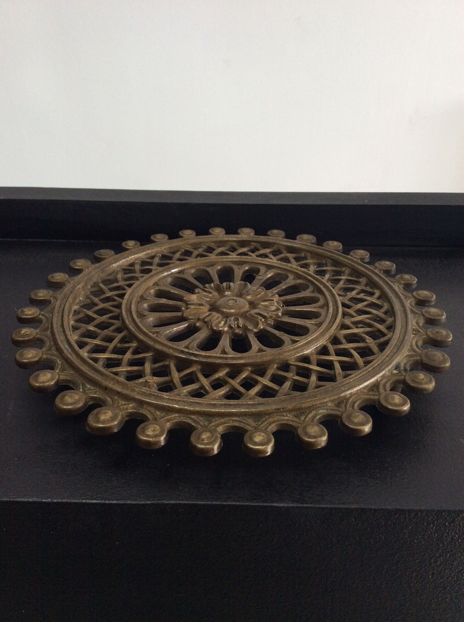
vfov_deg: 56.9
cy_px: 311
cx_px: 232
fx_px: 573
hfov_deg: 44.1
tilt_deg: -27.3
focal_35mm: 32
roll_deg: +0.4
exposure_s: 1/100
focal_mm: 3.3
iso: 50
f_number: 2.4
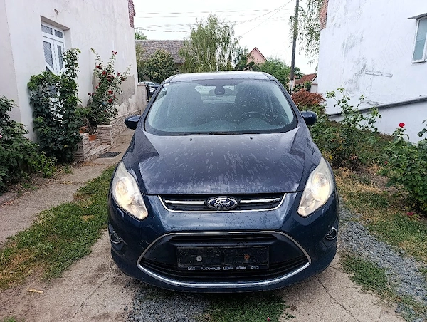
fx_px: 284
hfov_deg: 73.8
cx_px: 214
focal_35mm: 23
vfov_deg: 59.0
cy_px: 161
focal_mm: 6.14
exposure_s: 1/175
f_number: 1.6
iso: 50
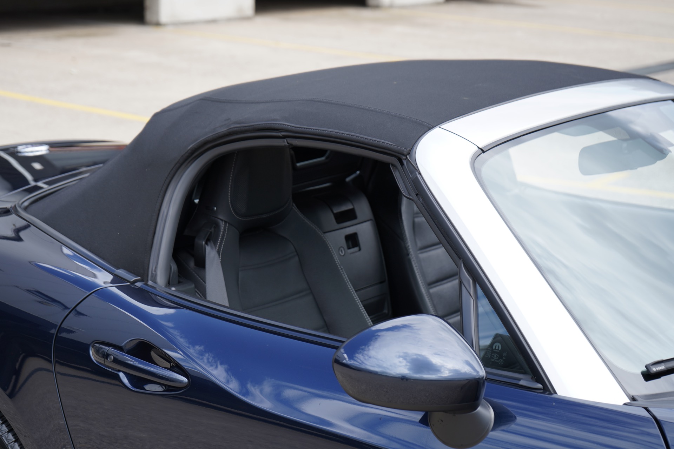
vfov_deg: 19.5
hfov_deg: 28.8
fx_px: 1310
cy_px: 224
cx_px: 337
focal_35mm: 70
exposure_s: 1/160
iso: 100
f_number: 5.6
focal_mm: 70
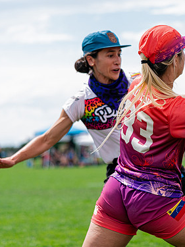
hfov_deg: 13.4
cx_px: 145
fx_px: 784
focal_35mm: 110
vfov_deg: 17.9
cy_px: 124
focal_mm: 74
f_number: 2.8
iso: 400
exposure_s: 1/4000
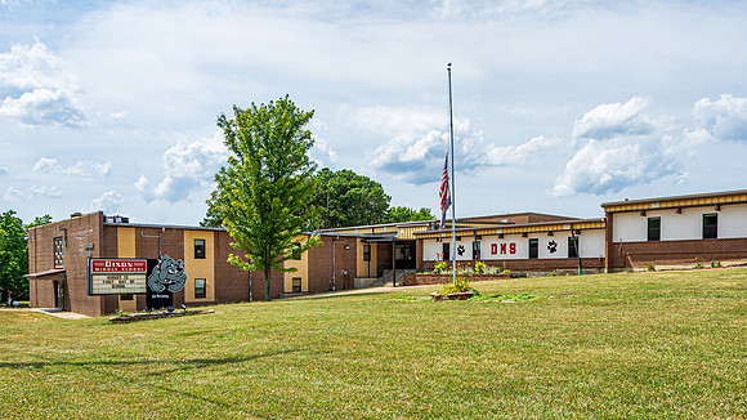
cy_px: 280
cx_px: 420
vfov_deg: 36.5
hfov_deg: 61.2
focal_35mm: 32
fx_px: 629
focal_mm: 18
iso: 100
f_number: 8
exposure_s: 1/320
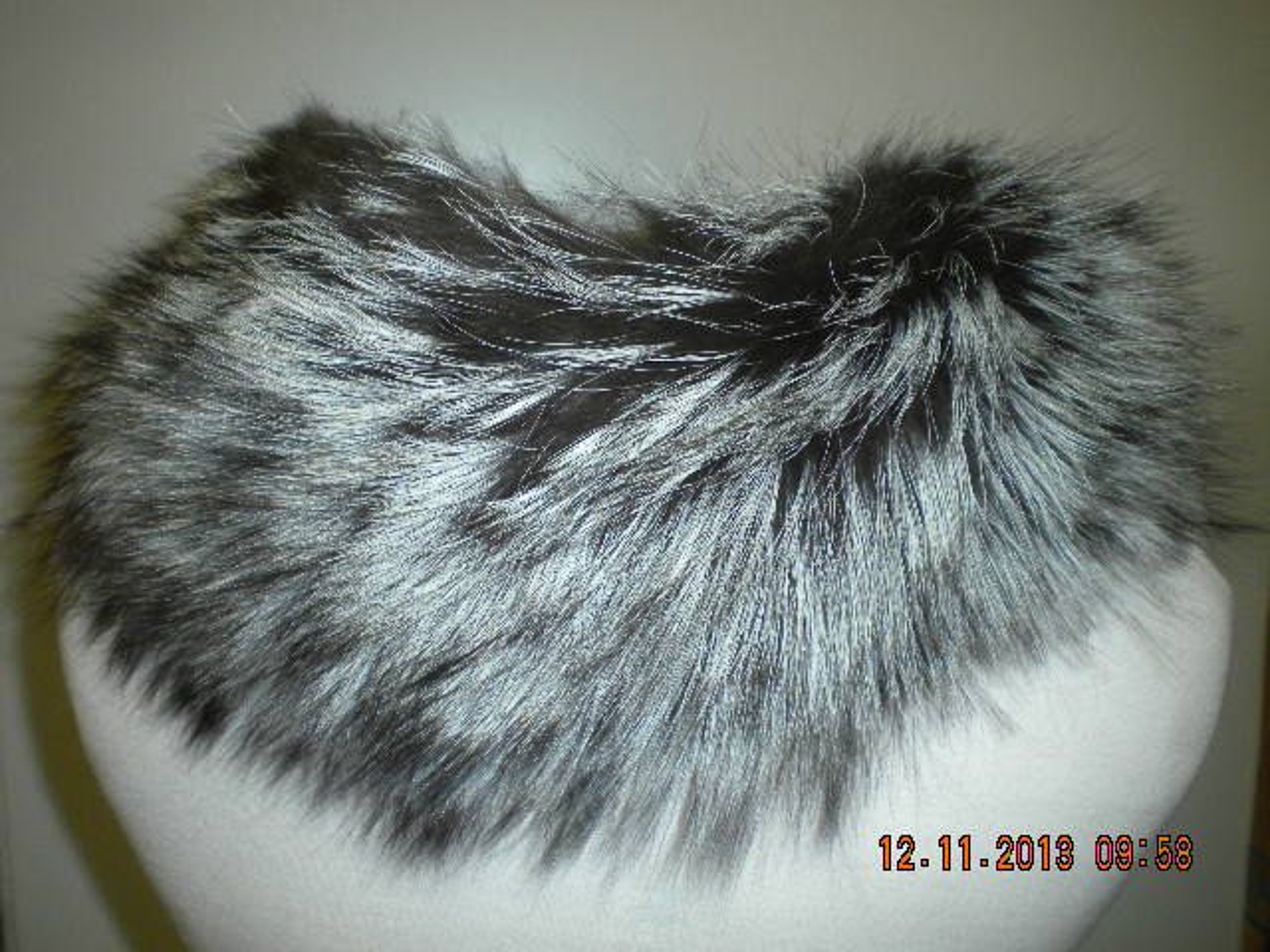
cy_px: 476
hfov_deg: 52.6
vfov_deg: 40.7
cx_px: 635
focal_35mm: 35
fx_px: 1284
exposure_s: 1/30
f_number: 4.6
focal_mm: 6.3
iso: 200
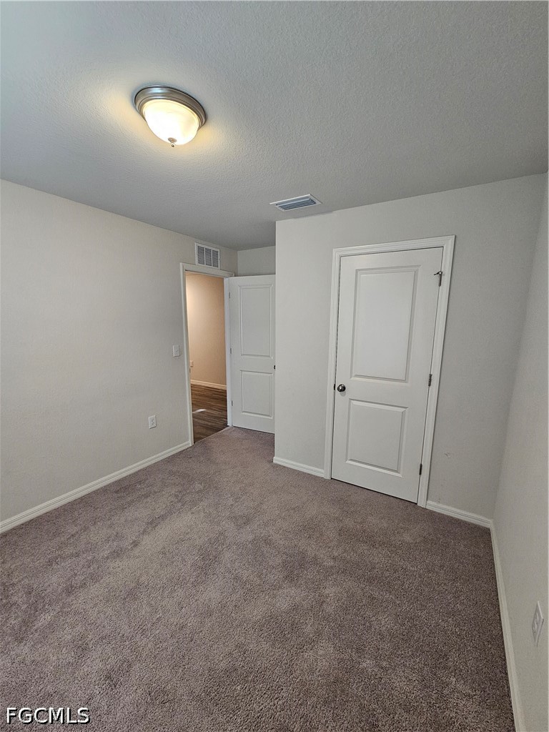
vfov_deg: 106.2
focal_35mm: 13
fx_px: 275
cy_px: 366
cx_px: 274
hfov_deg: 89.9
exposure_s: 1/60
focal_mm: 2.2
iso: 320
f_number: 2.2
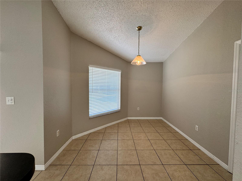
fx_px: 98
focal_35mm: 14
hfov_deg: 102.1
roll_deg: -0.4
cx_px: 121
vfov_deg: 85.7
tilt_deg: -2.2
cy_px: 90
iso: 100
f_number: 2.2
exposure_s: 1/120
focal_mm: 2.22
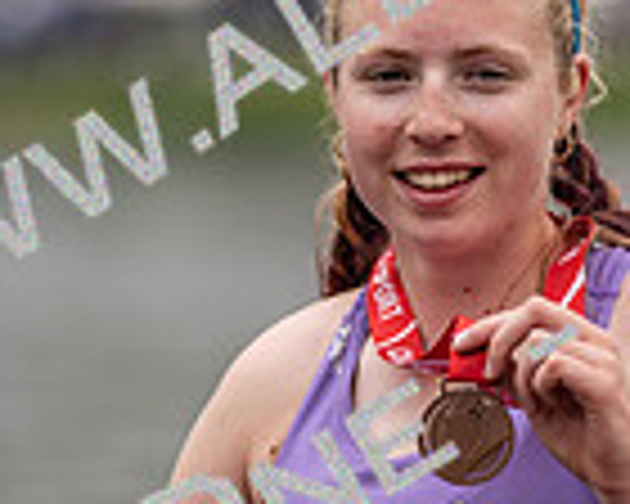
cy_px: 367
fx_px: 9789
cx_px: 324
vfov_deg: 2.9
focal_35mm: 525
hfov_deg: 3.7
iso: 64
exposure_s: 1/1600
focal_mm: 135
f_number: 1.8
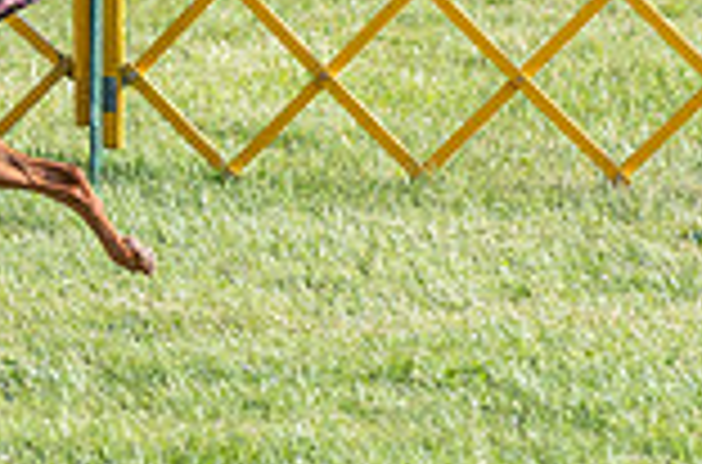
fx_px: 10926
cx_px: -520
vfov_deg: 2.4
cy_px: -370
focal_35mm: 562
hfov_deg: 3.7
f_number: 5.6
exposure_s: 1/1250
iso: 400
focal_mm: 130
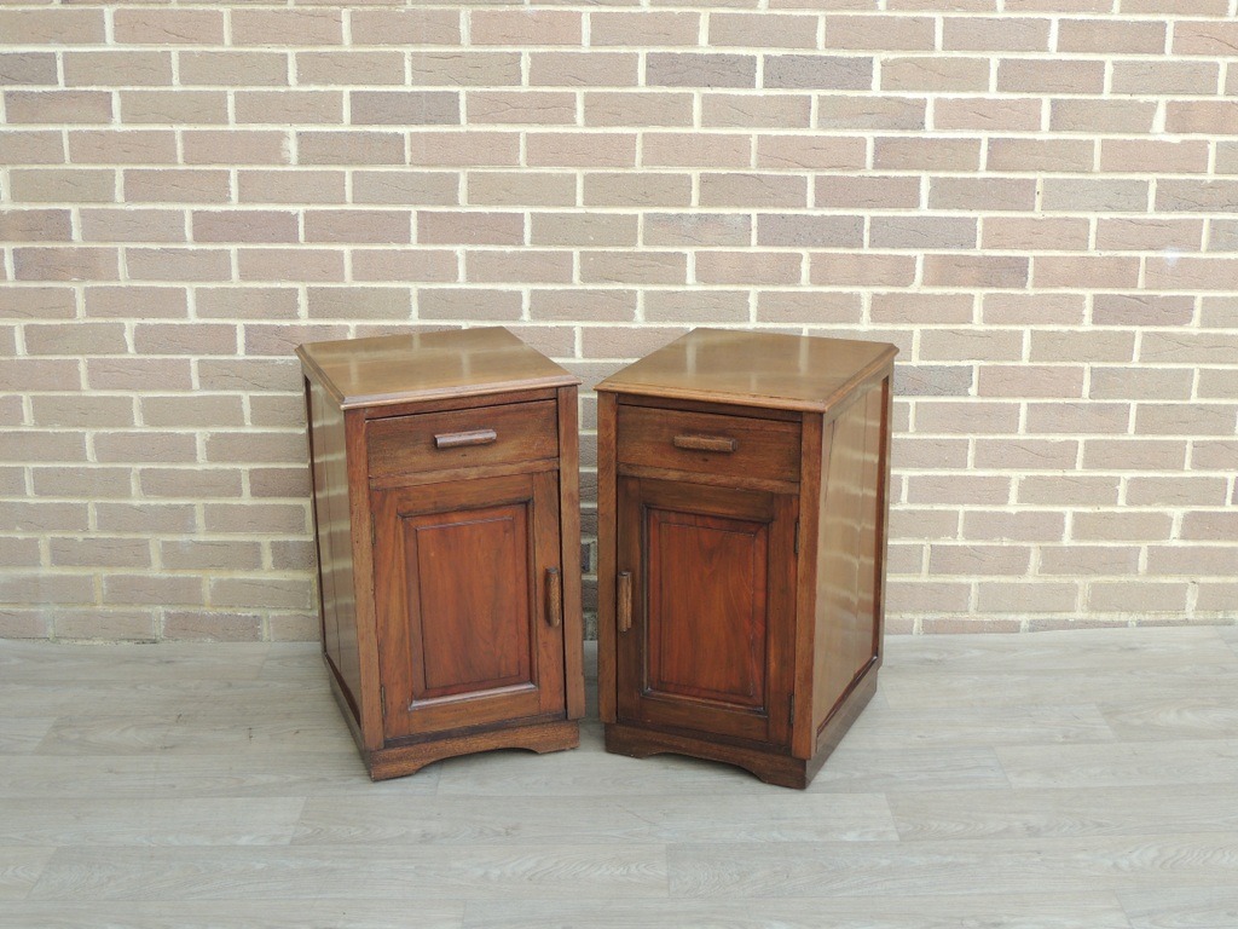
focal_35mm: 47
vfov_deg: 30.9
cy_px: 464
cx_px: 619
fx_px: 1681
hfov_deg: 40.4
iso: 110
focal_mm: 8.3
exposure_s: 1/50
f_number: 3.5
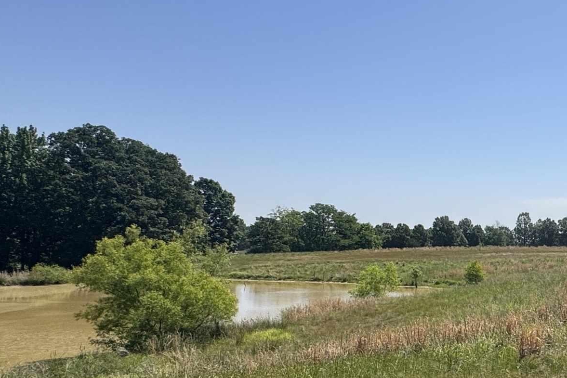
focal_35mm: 38
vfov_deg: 34.8
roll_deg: -0.4
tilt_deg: +0.3
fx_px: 599
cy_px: 250
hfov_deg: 40.9
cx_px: 622
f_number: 2.2
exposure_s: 1/2770
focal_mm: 2.22
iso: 50
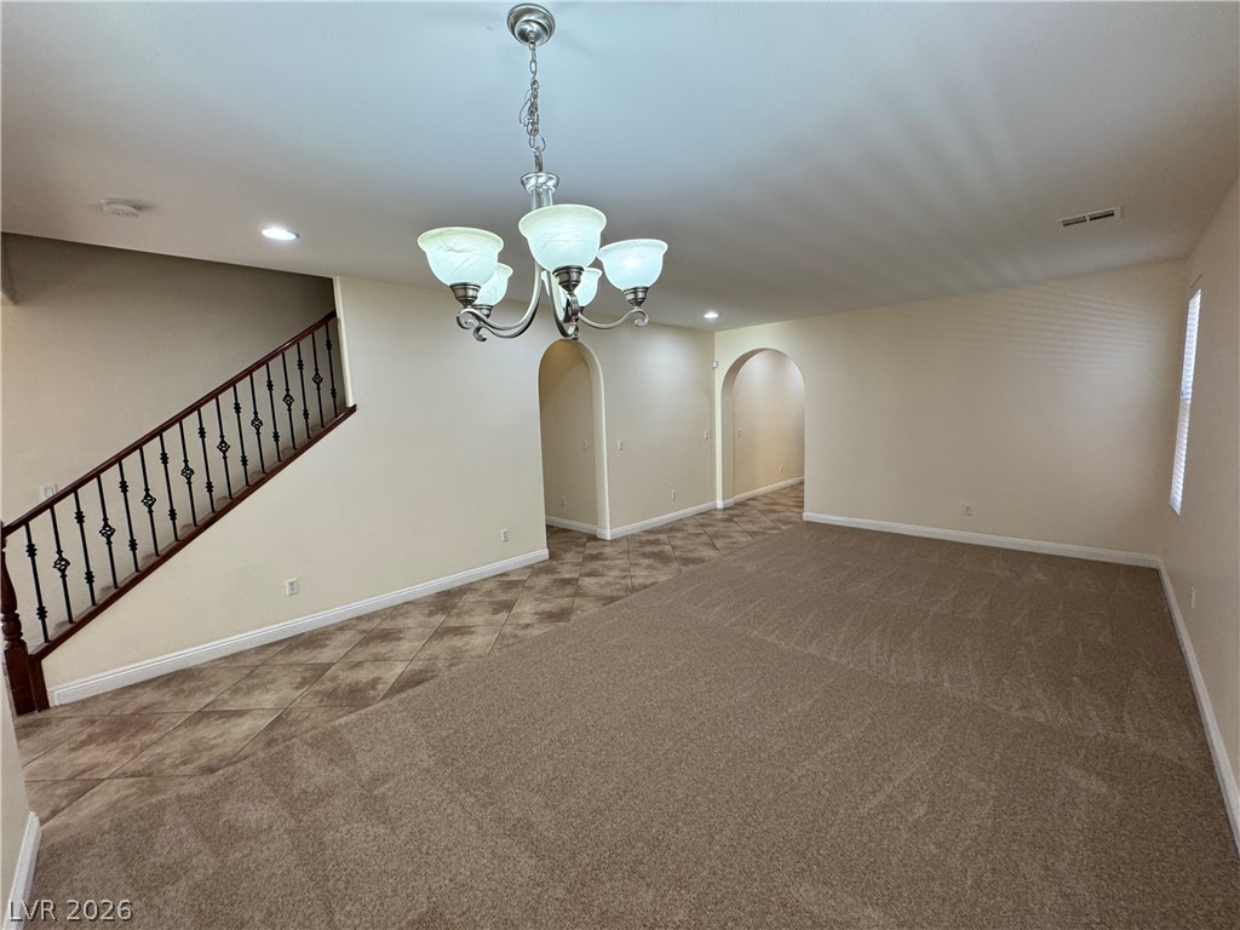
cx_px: 620
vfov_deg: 85.7
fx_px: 502
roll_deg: +1.7
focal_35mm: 14
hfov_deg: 102.1
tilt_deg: -7.5
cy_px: 465
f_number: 2.2
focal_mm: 2.22
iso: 250
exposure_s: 1/120
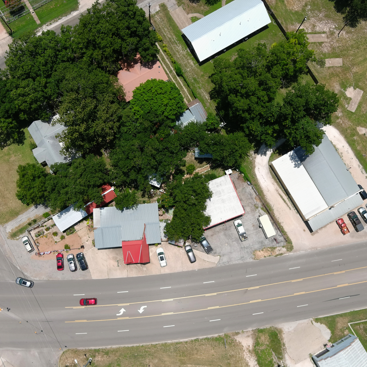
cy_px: 188
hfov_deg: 43.8
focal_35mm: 38
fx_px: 456
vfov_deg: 43.9
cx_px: 169
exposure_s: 1/2000
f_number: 2.8
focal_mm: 10.6
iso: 100
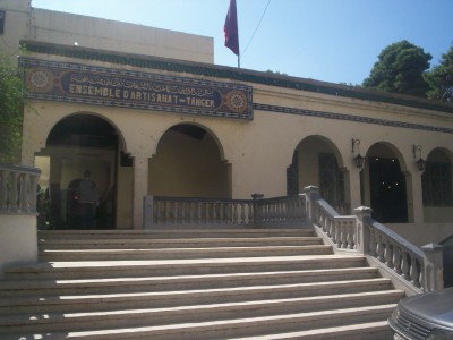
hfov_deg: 51.4
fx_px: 471
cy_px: 170
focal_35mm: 36
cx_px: 226
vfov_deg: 39.7
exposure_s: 1/598
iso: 100
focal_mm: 5.9
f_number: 4.5
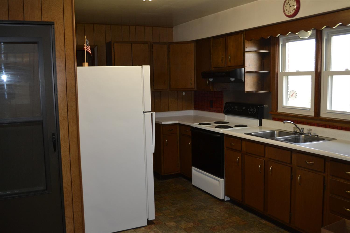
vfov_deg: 36.9
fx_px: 350
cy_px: 116
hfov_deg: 53.1
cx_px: 175
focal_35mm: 36
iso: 560
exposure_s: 1/60
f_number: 4
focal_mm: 24
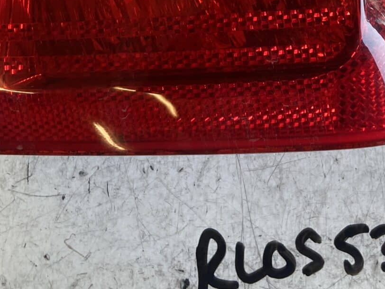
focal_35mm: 82
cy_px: -75
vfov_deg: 17.0
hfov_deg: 23.6
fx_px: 912
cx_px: 296
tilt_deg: -71.8
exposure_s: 1/100
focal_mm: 4.25
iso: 40
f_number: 1.8
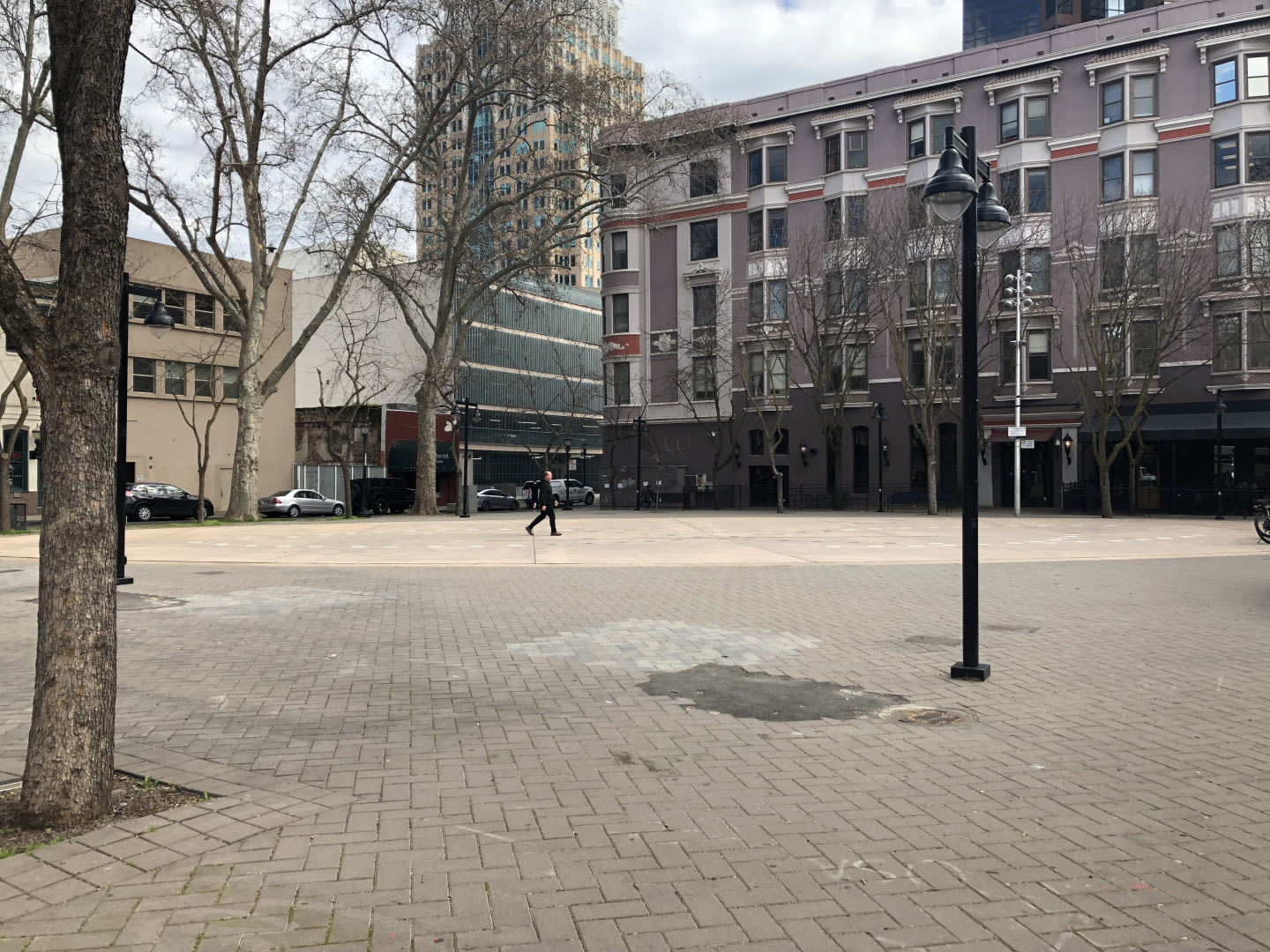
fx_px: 1027
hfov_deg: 63.4
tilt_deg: +1.1
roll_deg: -0.2
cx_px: 635
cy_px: 476
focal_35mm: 28
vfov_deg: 49.7
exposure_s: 1/889
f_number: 1.8
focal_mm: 4
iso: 20
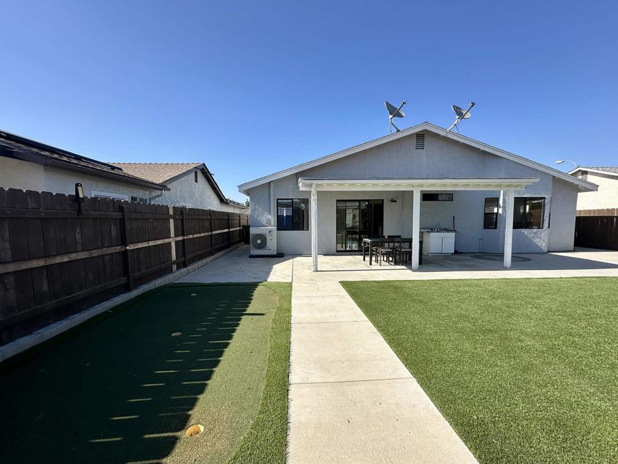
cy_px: 244
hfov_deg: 94.5
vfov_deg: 78.0
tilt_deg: -3.6
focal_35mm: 16
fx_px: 286
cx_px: 310
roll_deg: +0.0
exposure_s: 1/1553
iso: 40
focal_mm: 2.22
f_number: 2.2
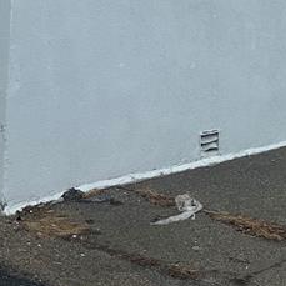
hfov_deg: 18.2
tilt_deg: +7.0
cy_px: -141
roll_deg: -1.1
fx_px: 888
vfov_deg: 16.7
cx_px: 210
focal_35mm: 95
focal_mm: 6.86
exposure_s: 1/1721
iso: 80
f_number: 1.78
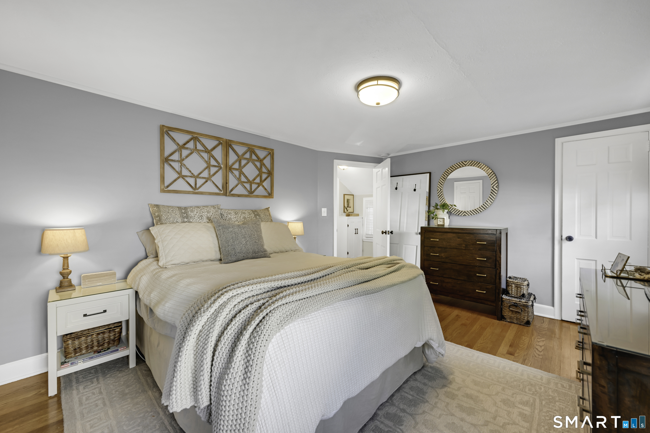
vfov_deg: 81.2
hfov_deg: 104.3
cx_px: 325
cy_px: 216
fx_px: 253
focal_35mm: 14
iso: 250
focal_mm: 14
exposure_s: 1/160
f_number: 8
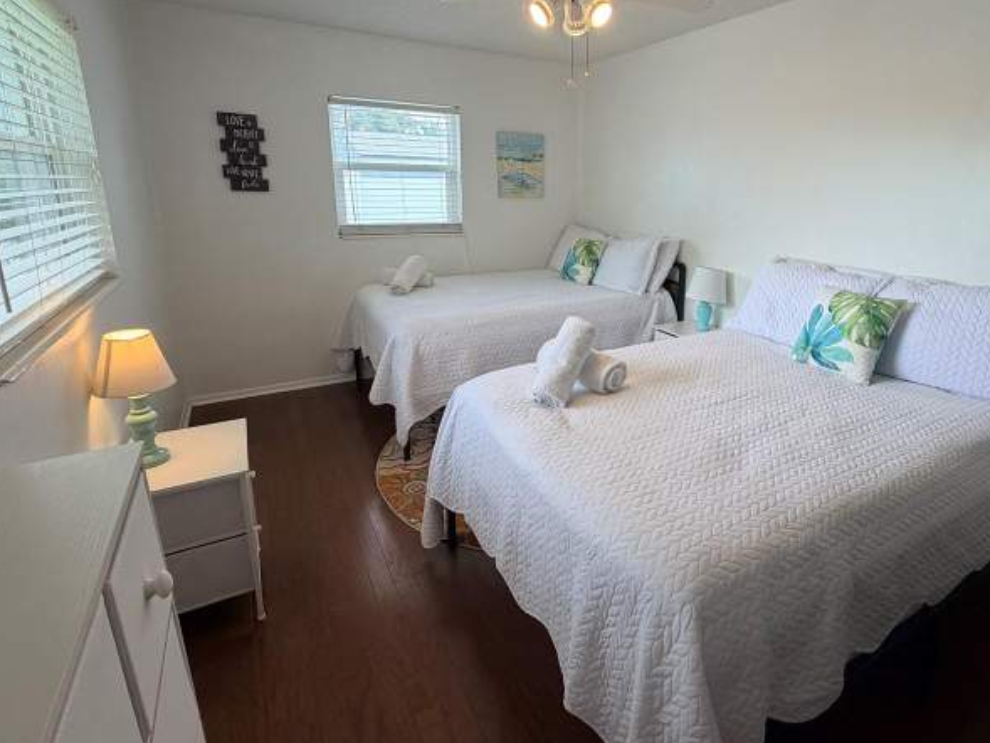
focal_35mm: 19
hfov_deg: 83.8
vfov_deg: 68.3
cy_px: 313
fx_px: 544
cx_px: 585
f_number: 2.2
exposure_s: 1/120
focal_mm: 2.22
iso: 100
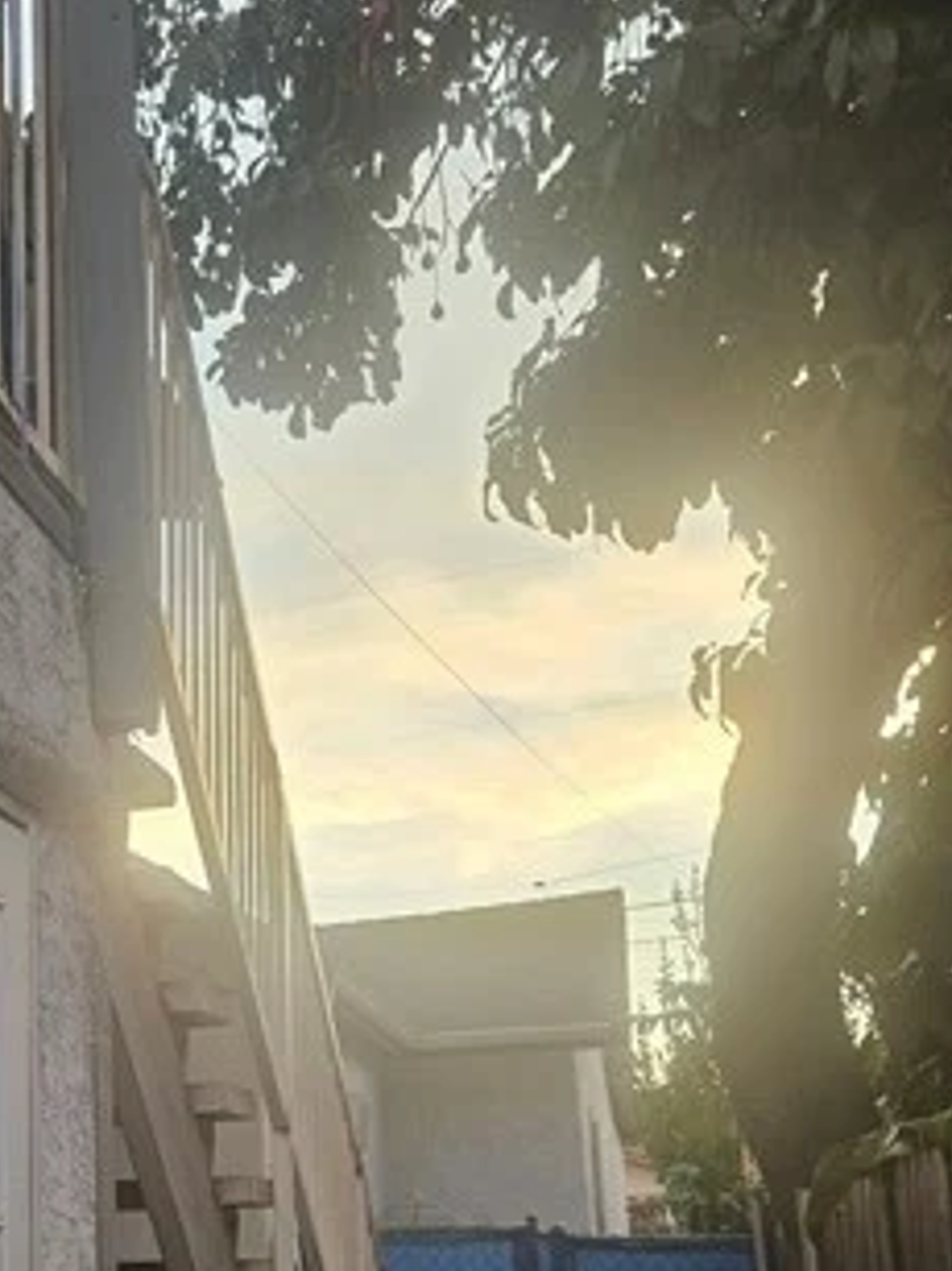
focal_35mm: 48
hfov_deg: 28.2
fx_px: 1761
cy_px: 1056
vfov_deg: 37.9
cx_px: -25
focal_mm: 5.4
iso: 125
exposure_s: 1/120
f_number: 1.8
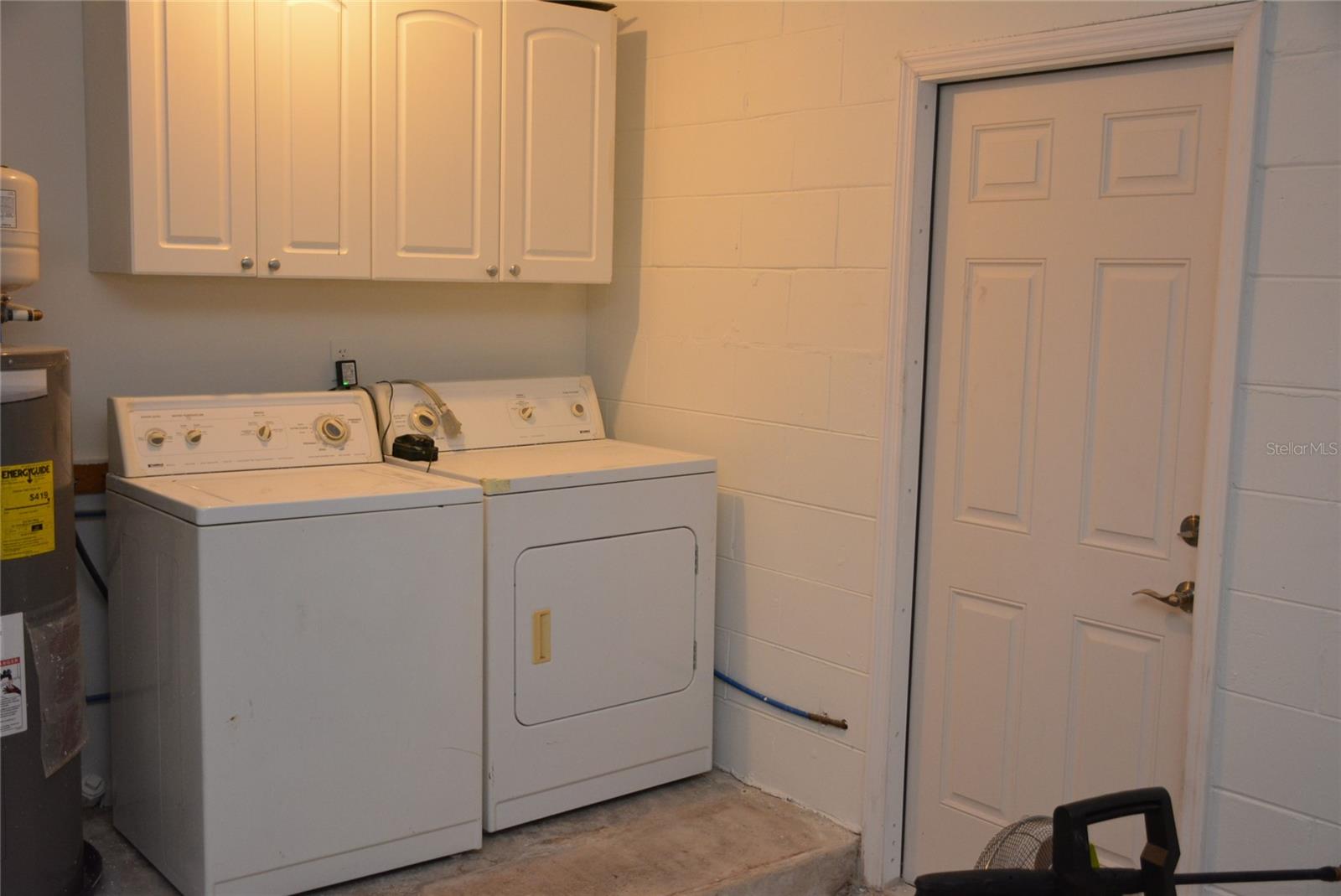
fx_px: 1342
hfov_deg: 53.1
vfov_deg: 36.9
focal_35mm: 36
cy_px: 448
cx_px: 670
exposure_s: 1/60
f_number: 4
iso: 1400
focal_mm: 24
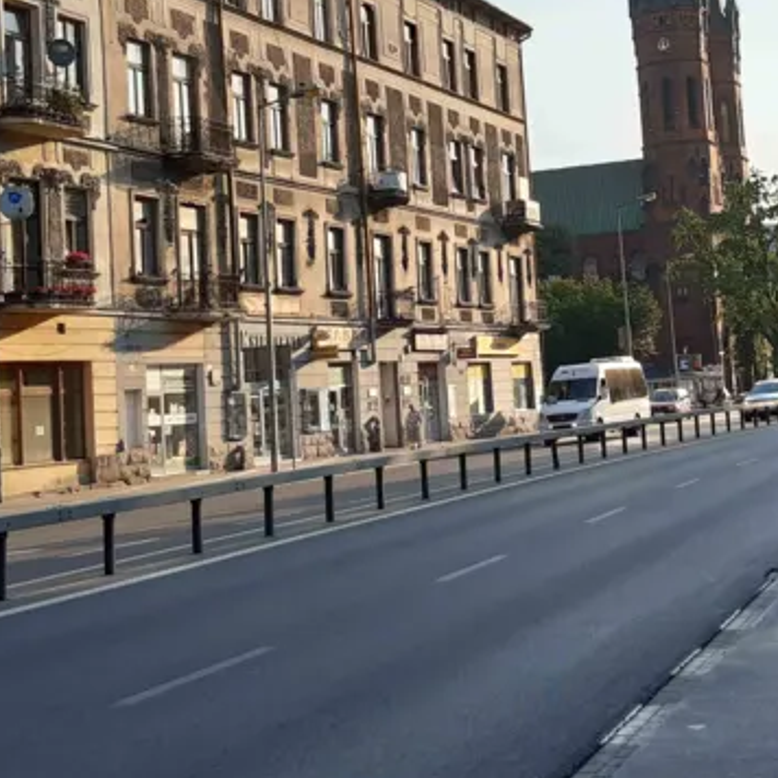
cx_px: 535
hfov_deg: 26.7
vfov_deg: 26.6
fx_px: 1627
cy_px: 203
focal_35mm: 64
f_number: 1.7
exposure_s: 1/870
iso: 40
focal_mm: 3.92
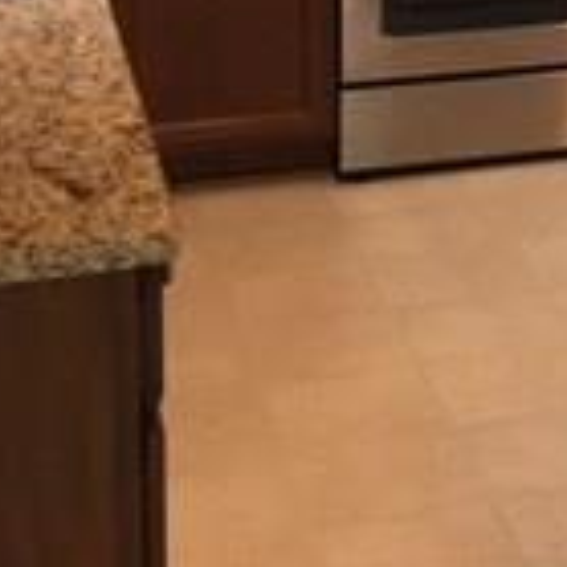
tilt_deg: -1.5
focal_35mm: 118
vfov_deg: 13.6
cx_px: 718
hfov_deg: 14.2
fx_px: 2187
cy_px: -371
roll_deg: -0.2
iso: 64
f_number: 2.2
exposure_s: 1/15
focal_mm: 4.15
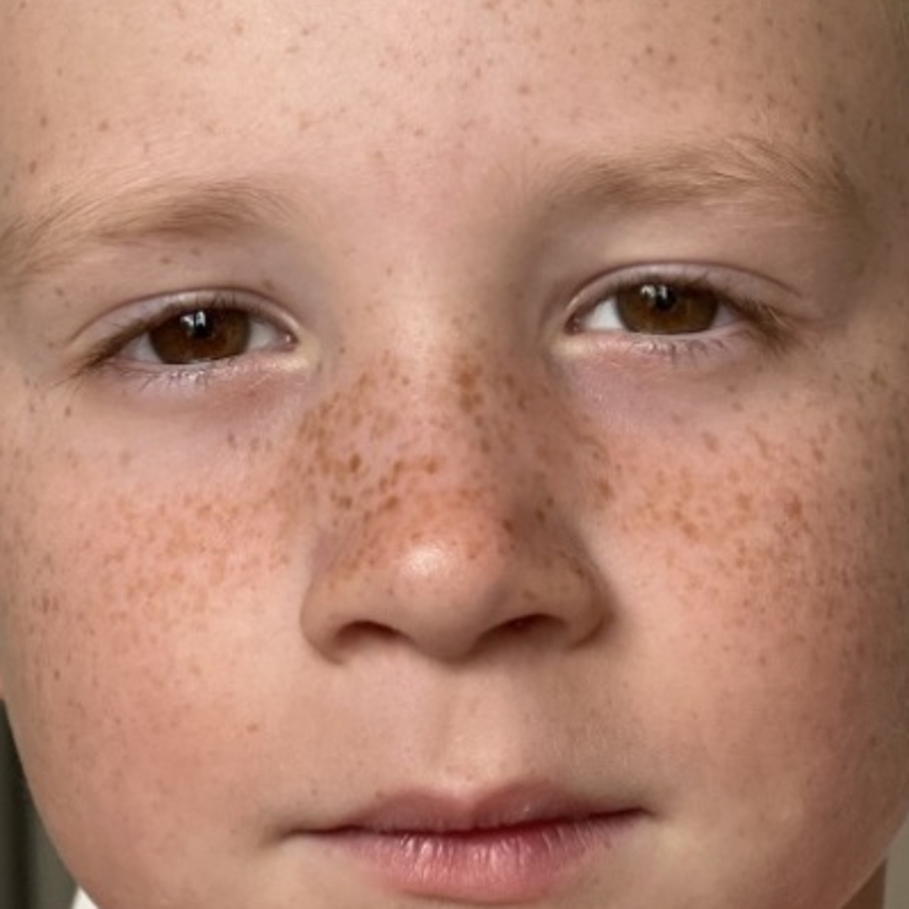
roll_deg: +2.1
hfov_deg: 9.6
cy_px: 459
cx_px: 415
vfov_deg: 9.6
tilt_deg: -6.3
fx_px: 5407
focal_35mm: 182
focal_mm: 9
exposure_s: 1/121
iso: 100
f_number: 2.8
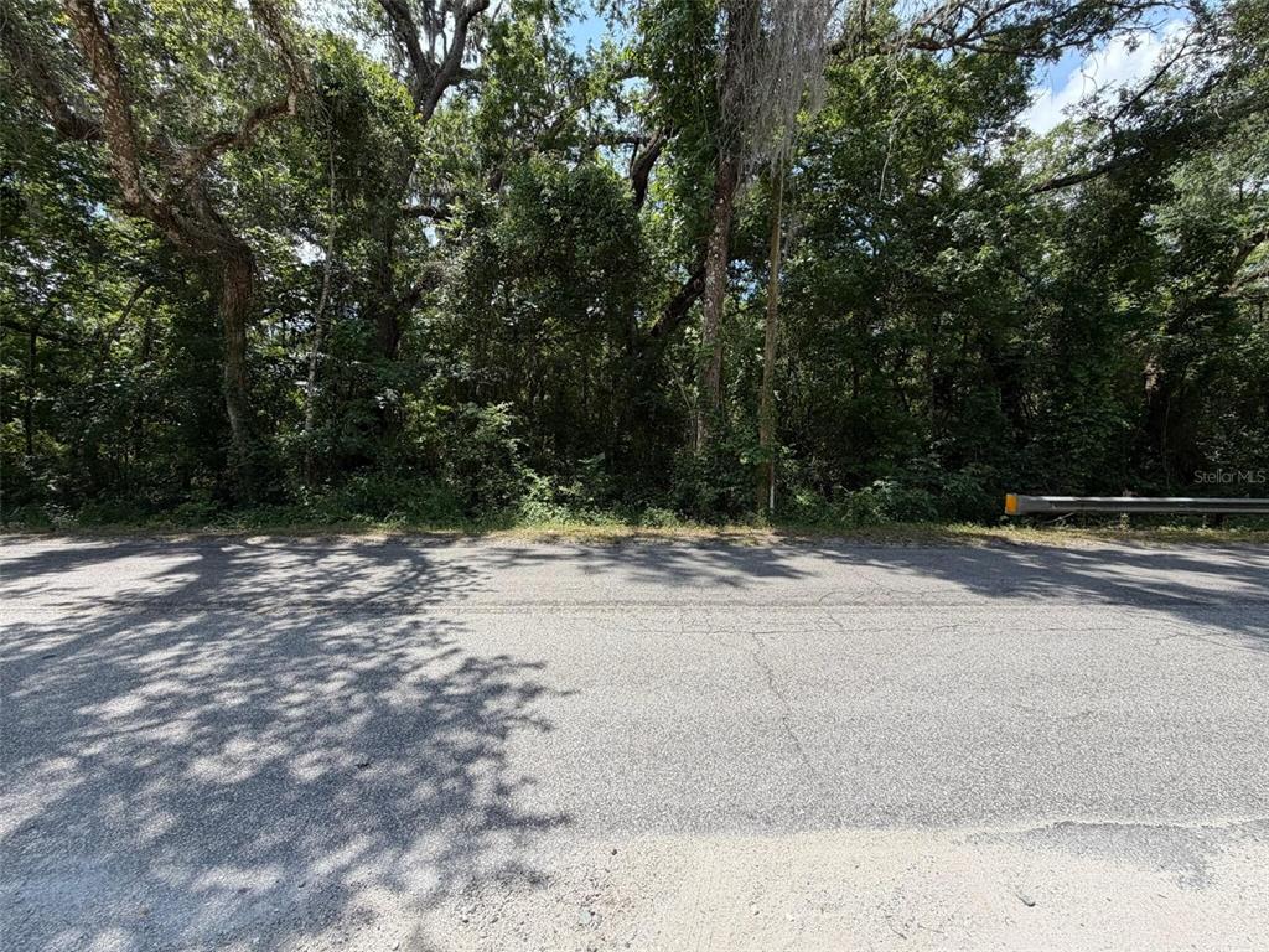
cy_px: 476
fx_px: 513
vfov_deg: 85.7
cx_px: 634
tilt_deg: -3.9
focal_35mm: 14
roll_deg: -2.1
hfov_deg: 102.1
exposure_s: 1/770
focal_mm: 2.22
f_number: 2.2
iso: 32
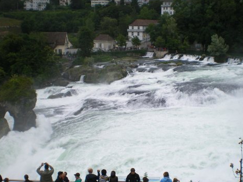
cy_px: 97
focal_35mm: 49
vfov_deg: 29.7
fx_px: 344
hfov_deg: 38.8
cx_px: 143
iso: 50
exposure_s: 1/250
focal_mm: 6.3
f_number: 4.6
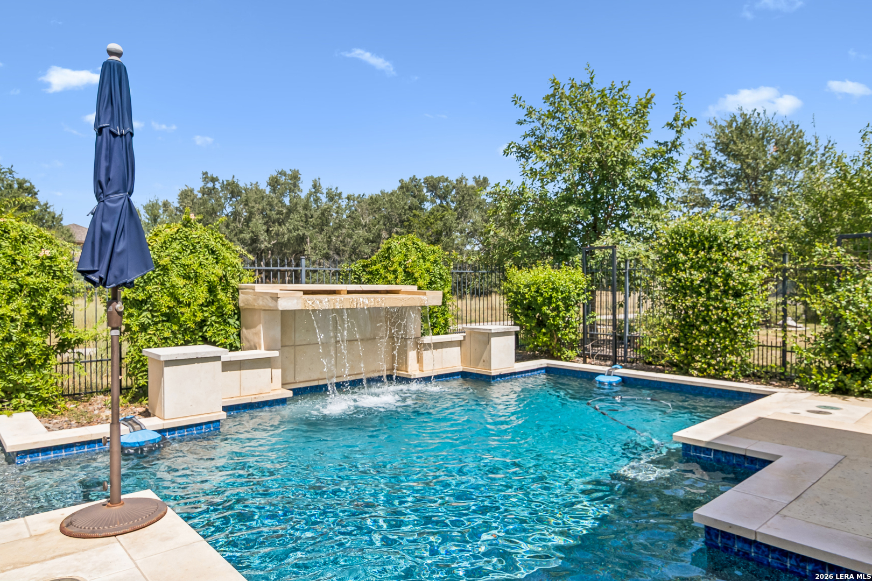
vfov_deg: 59.5
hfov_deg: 81.2
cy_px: 290
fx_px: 509
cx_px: 436
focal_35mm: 21
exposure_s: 1/400
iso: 100
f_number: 8
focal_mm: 14
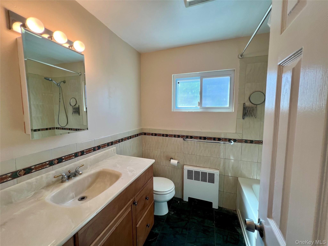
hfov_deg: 106.2
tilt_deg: -6.2
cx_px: 164
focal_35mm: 13
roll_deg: -0.1
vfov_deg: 89.9
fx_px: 123
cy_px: 123
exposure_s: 1/120
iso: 50
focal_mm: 1.57
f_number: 1.8
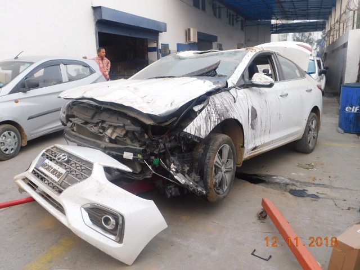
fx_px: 312
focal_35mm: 30
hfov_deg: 60.0
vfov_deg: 46.8
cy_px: 135
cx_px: 180
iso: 125
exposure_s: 1/50
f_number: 3.2
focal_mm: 5.3
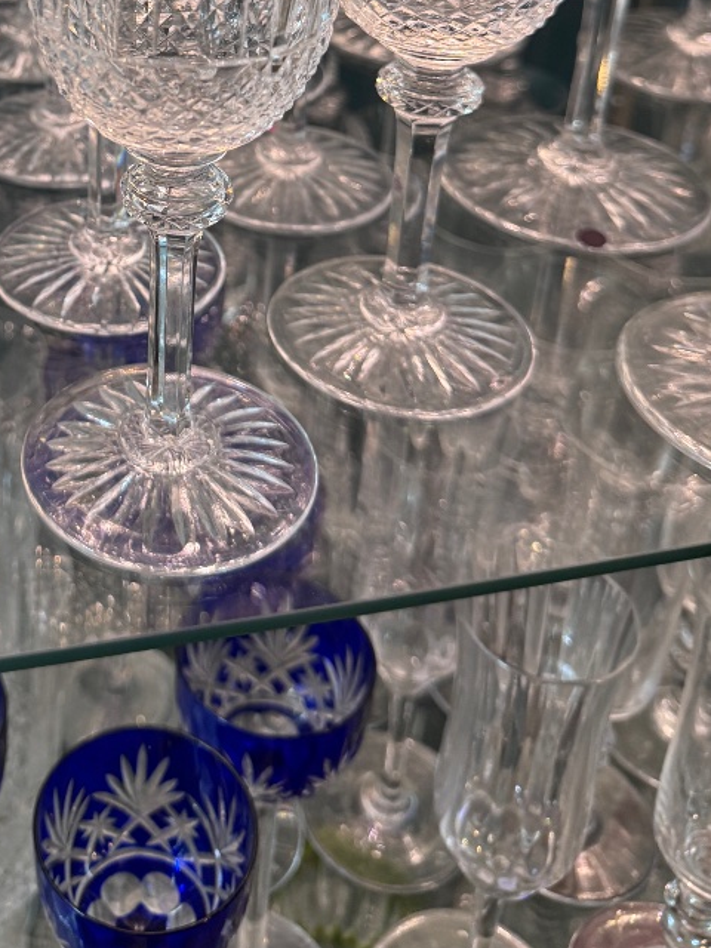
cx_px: 87
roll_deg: -1.2
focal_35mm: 45
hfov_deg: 30.9
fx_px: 1232
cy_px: 67
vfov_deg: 38.7
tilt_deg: -25.2
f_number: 1.78
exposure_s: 1/50
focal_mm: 6.76
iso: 250
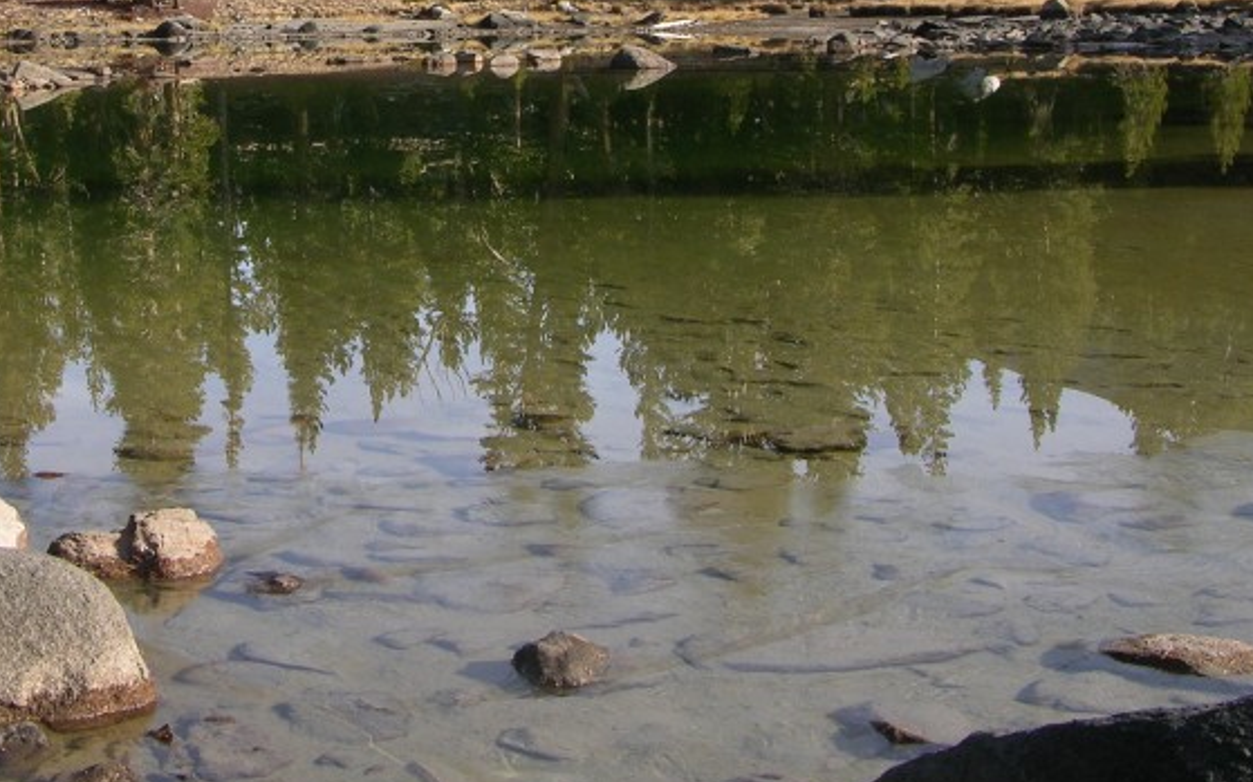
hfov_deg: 29.8
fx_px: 2321
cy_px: 25
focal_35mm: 68
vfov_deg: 18.7
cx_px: 343
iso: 50
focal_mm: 8.9
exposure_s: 1/171
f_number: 5
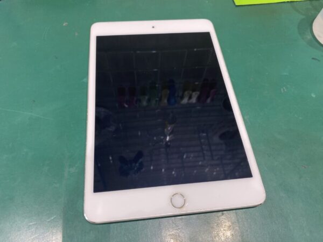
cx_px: 162
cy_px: 121
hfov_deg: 67.3
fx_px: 243
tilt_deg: -61.5
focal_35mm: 26
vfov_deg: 53.1
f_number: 1.8
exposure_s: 1/100
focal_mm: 4.25
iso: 125
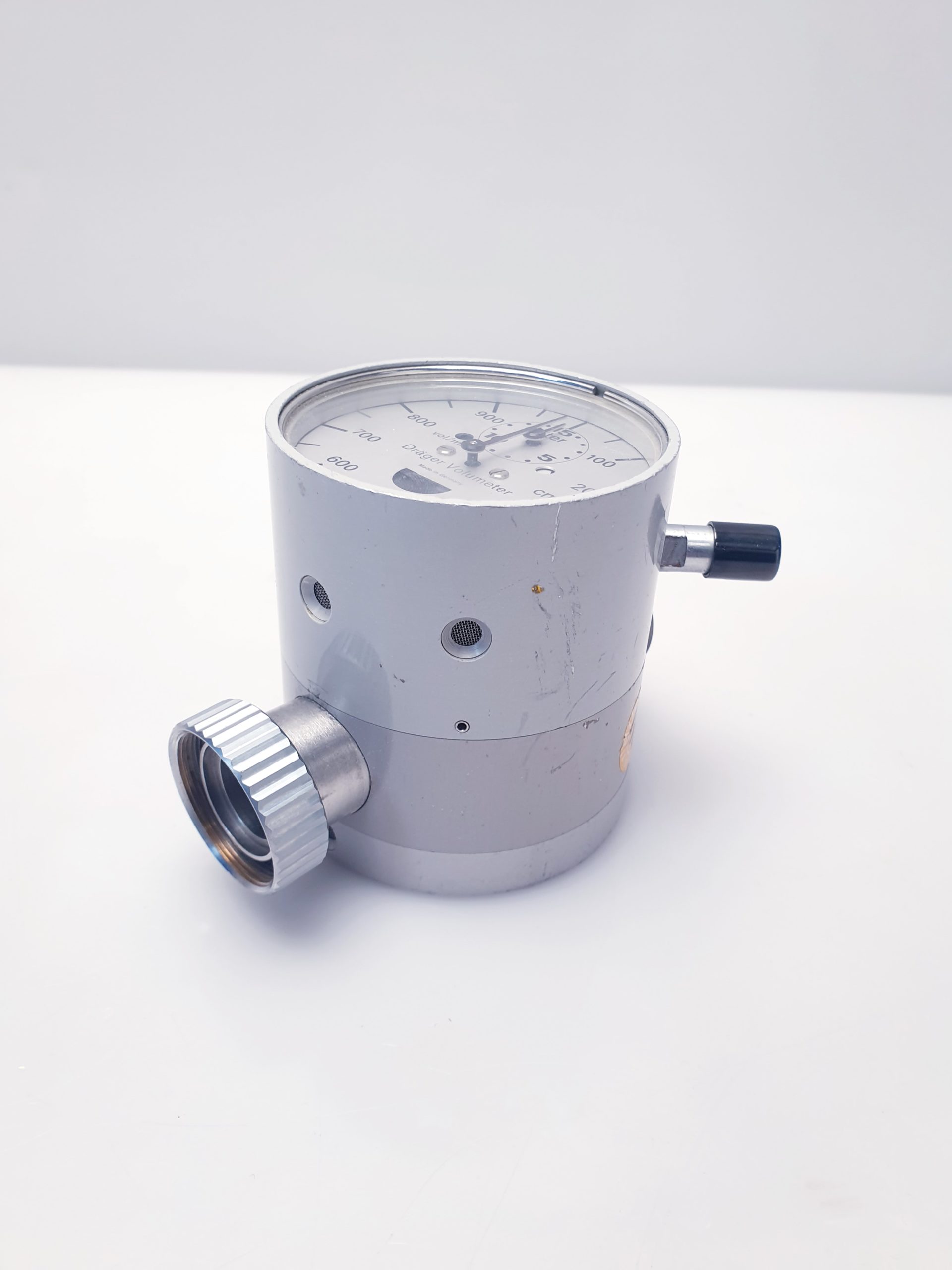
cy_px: 635
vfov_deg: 67.3
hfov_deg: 53.1
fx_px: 953
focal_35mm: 26
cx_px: 476
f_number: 2.4
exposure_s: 1/50
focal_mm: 4.3
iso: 80
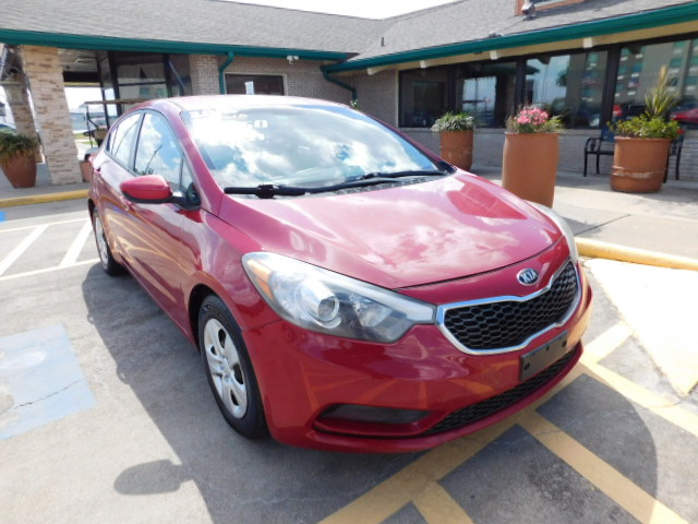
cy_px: 262
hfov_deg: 73.9
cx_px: 349
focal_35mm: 23
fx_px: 464
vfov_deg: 58.9
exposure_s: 1/800
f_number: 3
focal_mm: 4
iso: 125
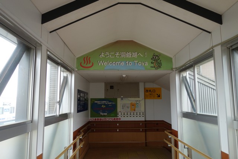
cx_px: 119
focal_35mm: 28
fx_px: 185
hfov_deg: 65.5
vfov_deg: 46.4
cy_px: 80
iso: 320
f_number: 2.5
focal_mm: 10.4
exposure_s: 1/250
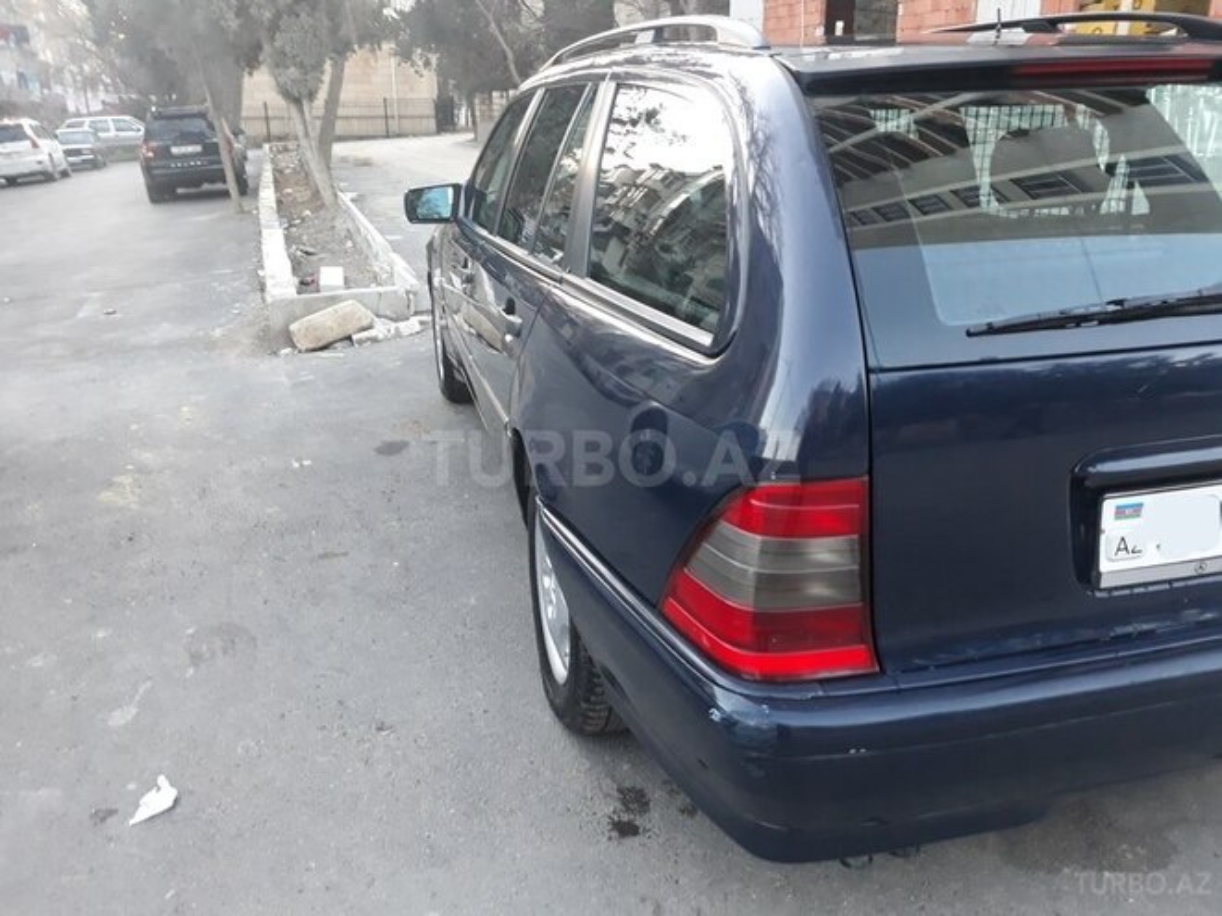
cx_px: 611
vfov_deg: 51.4
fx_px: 953
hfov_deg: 65.3
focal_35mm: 27
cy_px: 458
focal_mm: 3.71
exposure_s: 1/25
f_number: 1.7
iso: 200
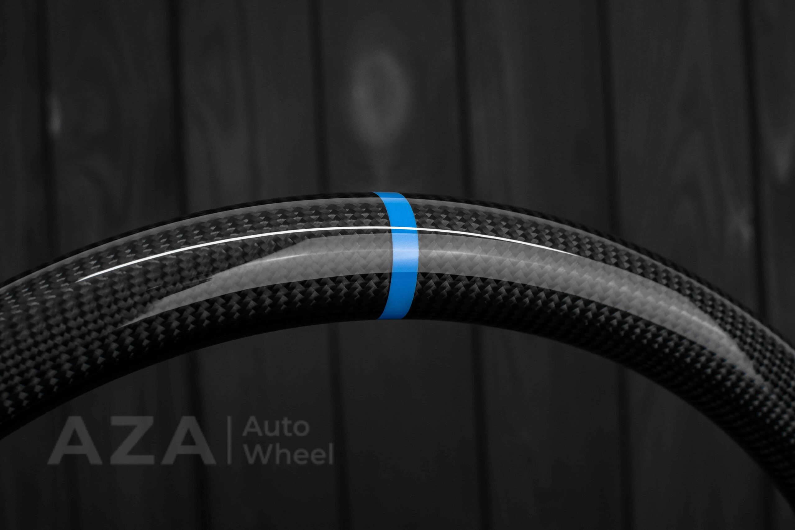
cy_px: 265
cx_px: 398
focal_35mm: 52
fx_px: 1159
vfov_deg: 25.8
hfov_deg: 37.8
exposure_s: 1/125
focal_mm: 35
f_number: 6.3
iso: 500
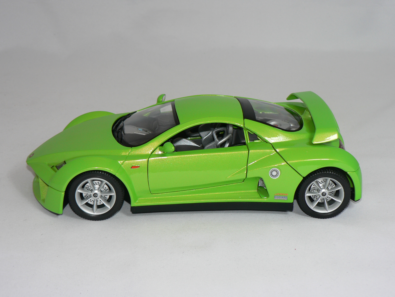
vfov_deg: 22.3
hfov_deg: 29.4
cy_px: 148
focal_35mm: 66
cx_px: 198
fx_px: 753
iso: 80
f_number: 3.2
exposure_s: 1/60
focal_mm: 11
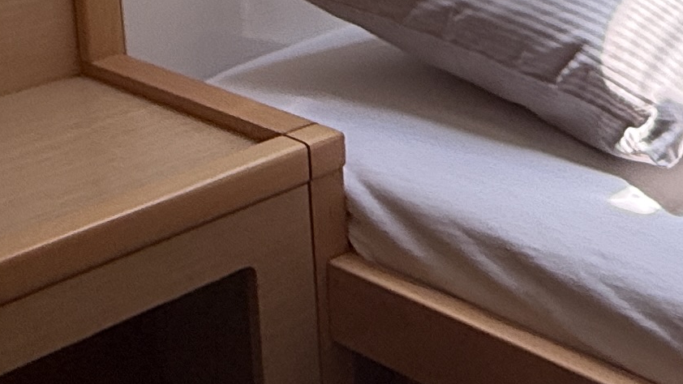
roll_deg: -0.6
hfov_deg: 24.6
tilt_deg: -9.2
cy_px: -164
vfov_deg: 15.5
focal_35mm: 73
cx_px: 923
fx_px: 1322
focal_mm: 2.22
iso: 64
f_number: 2.2
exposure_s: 1/171
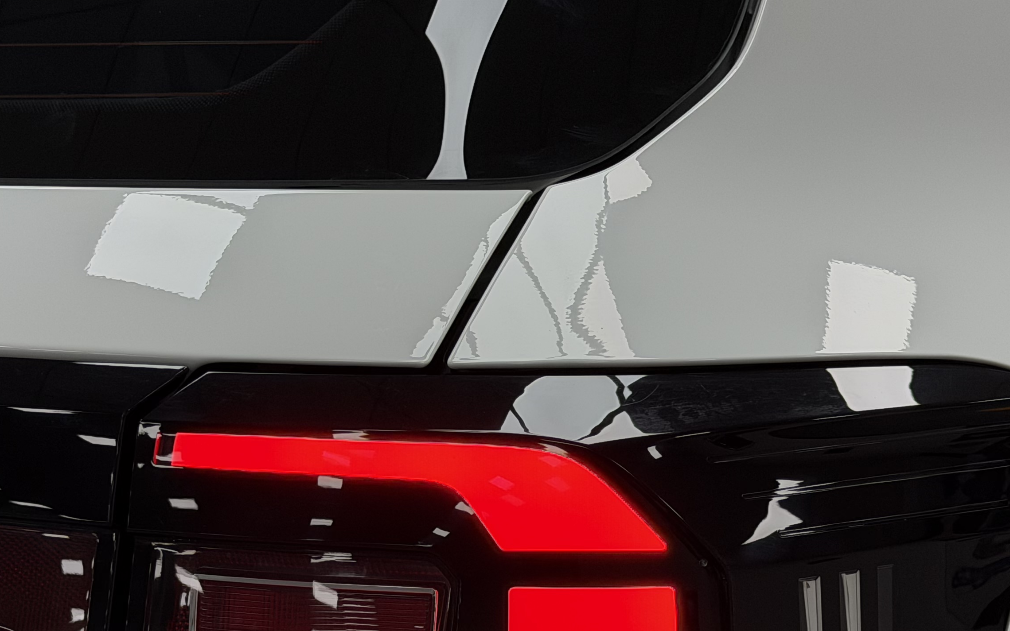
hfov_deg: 23.0
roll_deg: +1.8
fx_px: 2478
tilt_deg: -11.6
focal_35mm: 90
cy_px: 612
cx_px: 442
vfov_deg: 14.3
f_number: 1.78
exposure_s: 1/122
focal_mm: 6.76
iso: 50
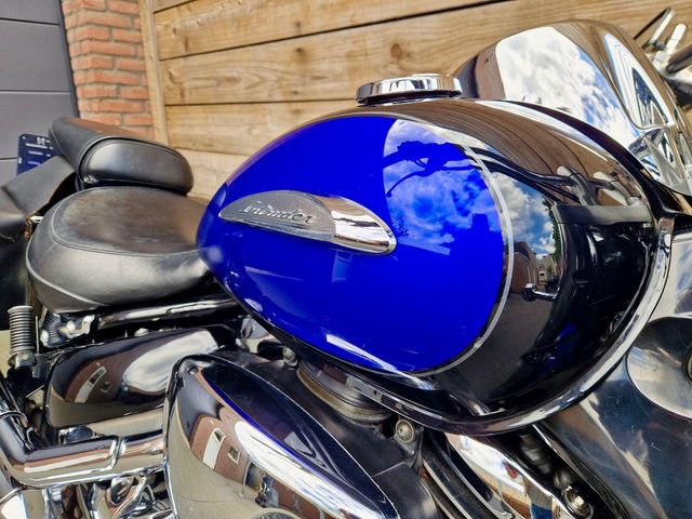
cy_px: 260
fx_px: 460
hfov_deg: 73.9
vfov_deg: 58.9
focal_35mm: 23
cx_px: 346
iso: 50
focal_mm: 5.4
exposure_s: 1/191
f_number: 1.8
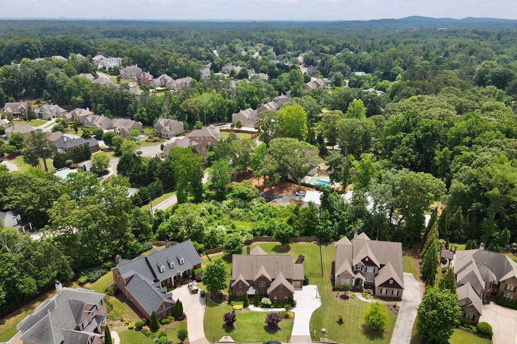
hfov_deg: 69.4
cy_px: 189
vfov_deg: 49.5
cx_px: 255
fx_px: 373
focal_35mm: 26
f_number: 2.8
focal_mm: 4.5
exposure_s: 1/500
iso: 110
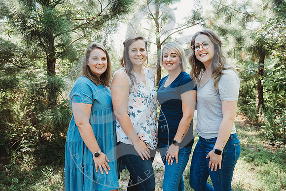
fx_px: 230
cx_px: 143
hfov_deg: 63.6
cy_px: 96
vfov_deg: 45.0
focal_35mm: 29
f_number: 5
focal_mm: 29
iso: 200
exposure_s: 1/100
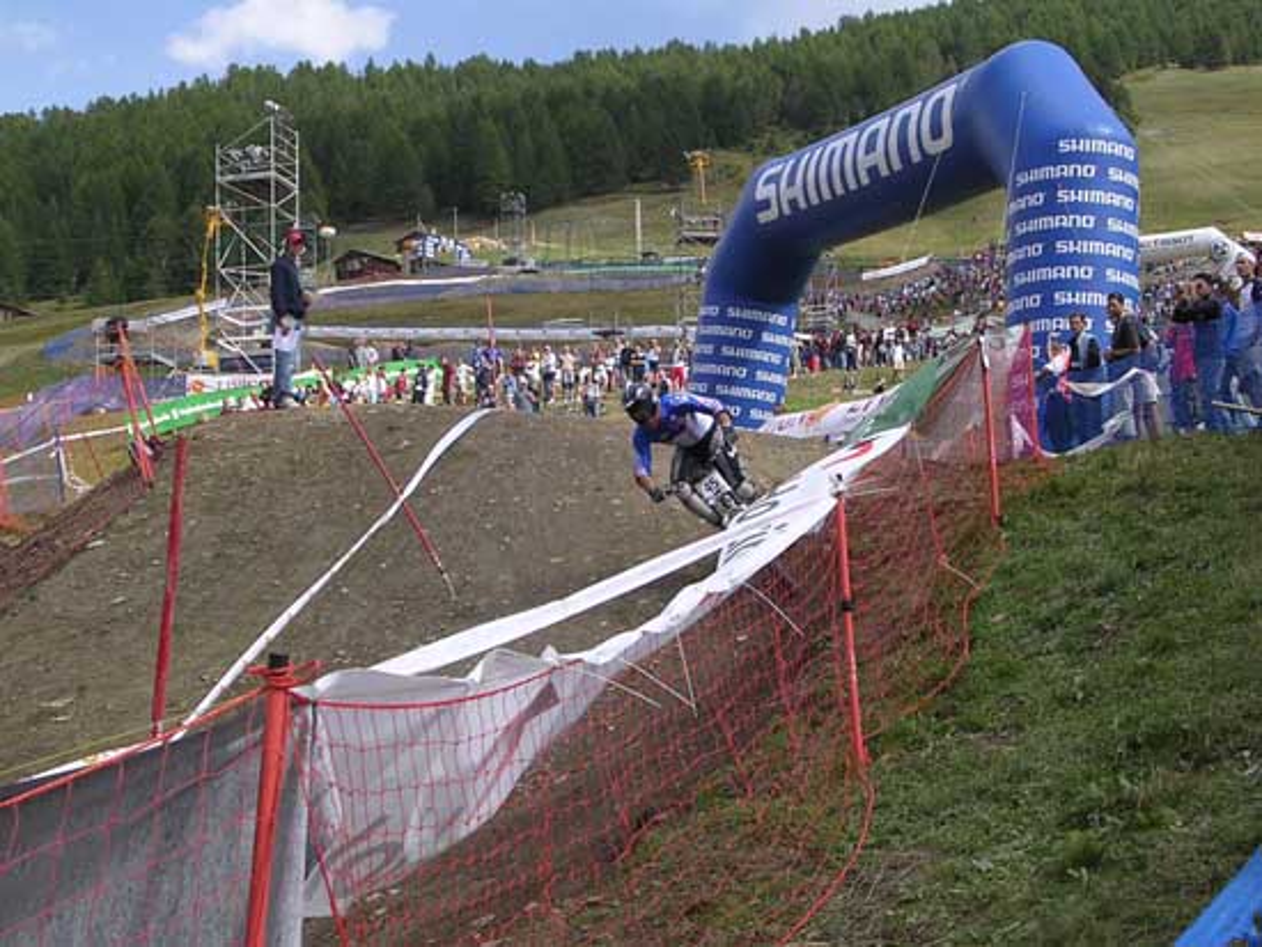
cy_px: 474
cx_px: 631
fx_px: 2298
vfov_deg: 23.3
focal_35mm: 63
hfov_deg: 30.7
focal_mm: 9.6
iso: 105
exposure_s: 1/524
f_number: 3.5
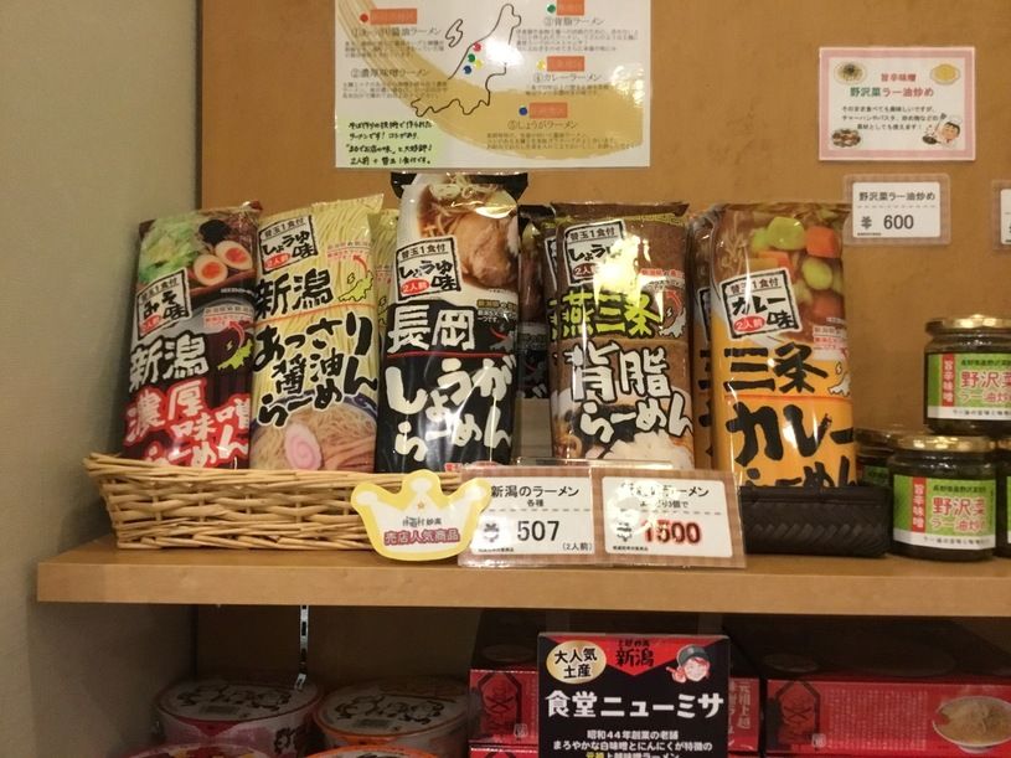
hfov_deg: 58.4
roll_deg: +0.3
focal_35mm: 31
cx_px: 506
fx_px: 905
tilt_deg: +1.2
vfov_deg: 45.4
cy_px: 379
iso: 200
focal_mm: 3.3
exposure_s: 1/30
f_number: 2.4
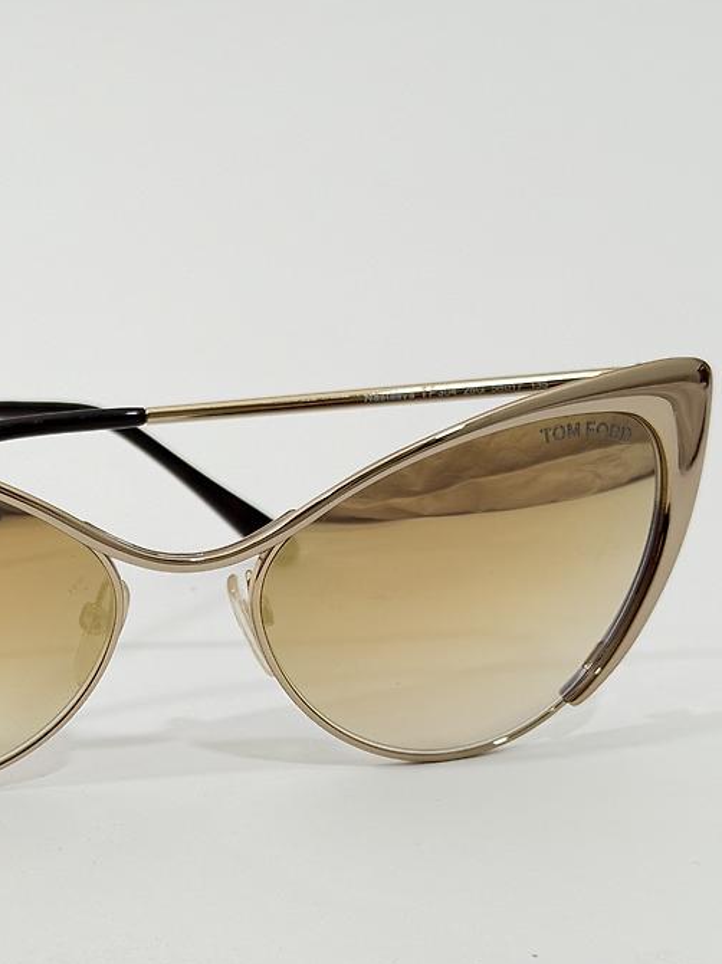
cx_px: 128
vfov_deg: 22.7
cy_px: 578
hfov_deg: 17.0
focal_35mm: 86
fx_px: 2393
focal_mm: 6.76
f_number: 1.78
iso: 125
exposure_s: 1/50
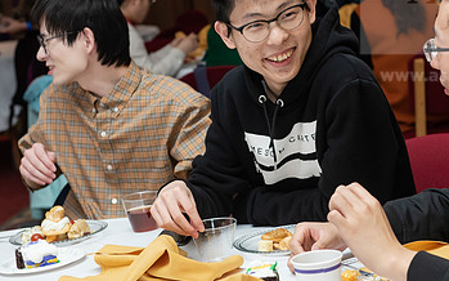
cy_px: 102
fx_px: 1285
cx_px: 322
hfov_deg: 19.7
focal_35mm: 105
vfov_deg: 12.4
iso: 2000
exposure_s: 1/160
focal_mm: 62
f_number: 5.6
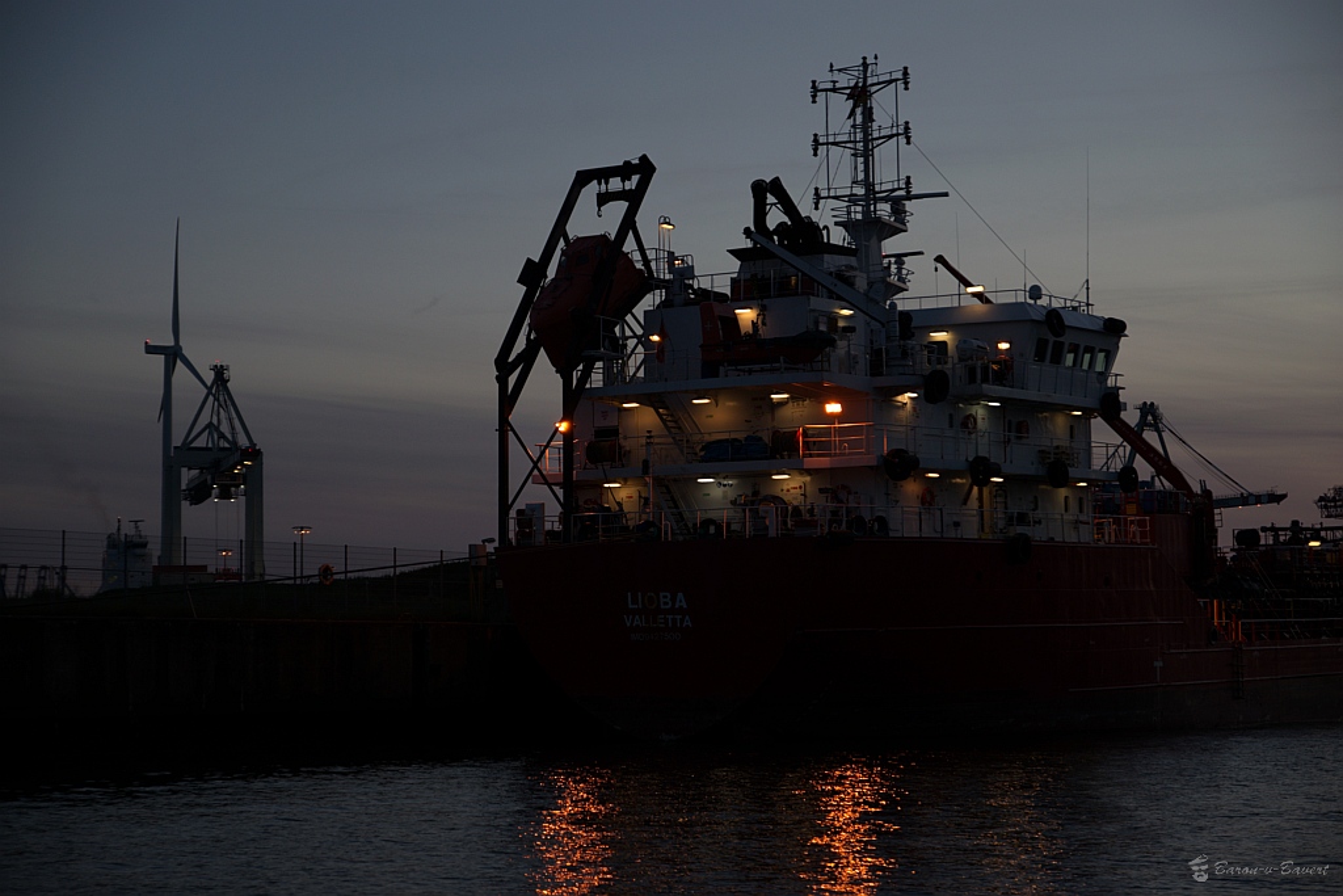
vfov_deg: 19.7
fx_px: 2574
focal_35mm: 69
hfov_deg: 29.2
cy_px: 448
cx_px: 672
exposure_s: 1/160
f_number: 2.8
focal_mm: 46
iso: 100
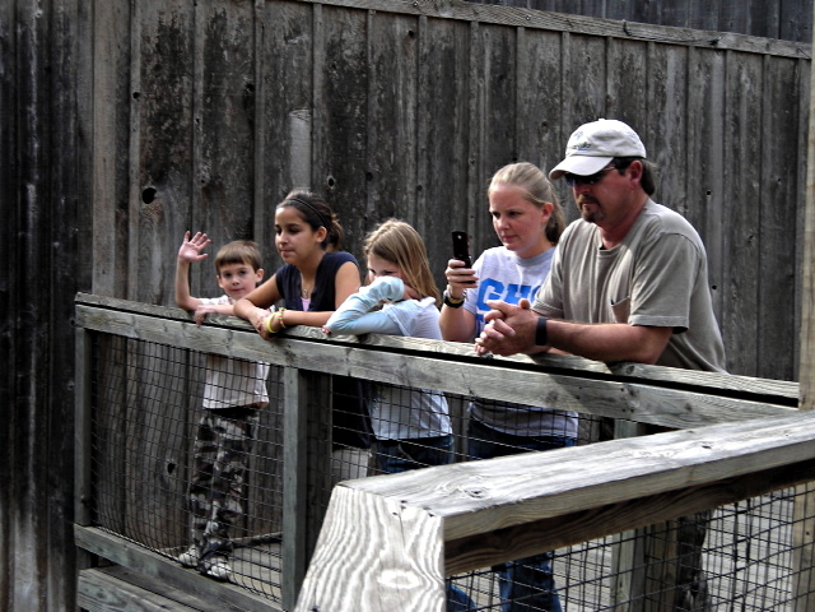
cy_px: 306
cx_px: 408
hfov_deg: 25.3
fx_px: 1813
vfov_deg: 19.1
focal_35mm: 77
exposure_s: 1/118
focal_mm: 12.7
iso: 50
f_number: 4.2
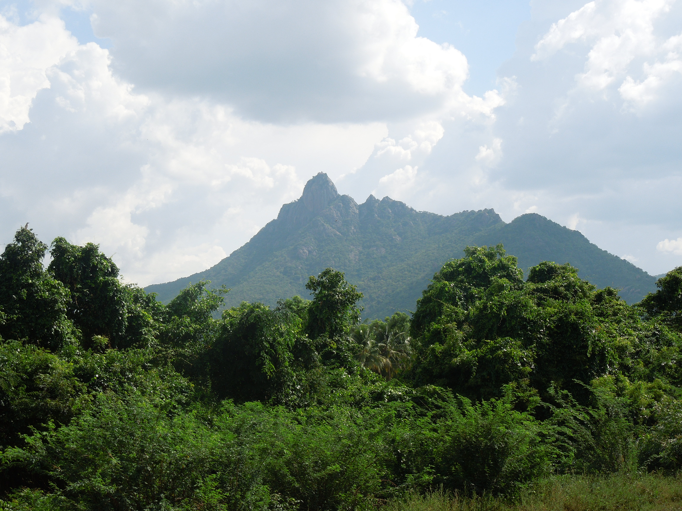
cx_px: 341
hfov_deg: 28.2
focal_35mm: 69
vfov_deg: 21.3
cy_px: 256
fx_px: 1359
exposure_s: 1/800
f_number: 4.4
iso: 100
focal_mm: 12.5
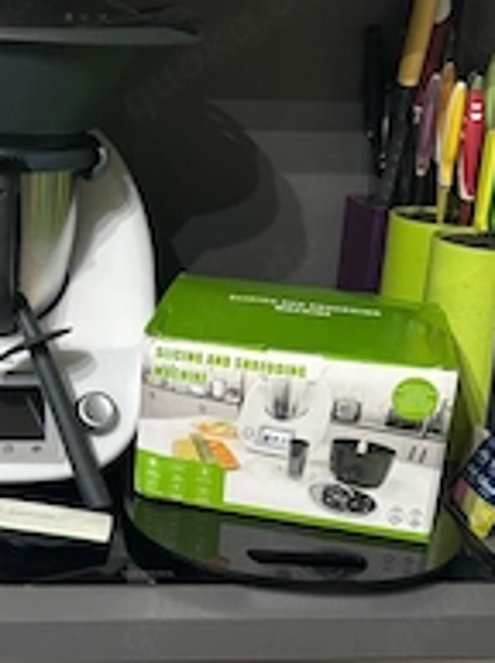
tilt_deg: -18.3
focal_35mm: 54
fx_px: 1033
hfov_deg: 25.9
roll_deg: -1.9
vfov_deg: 35.6
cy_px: 347
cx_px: 31
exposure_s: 1/50
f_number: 1.6
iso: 320
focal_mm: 5.96
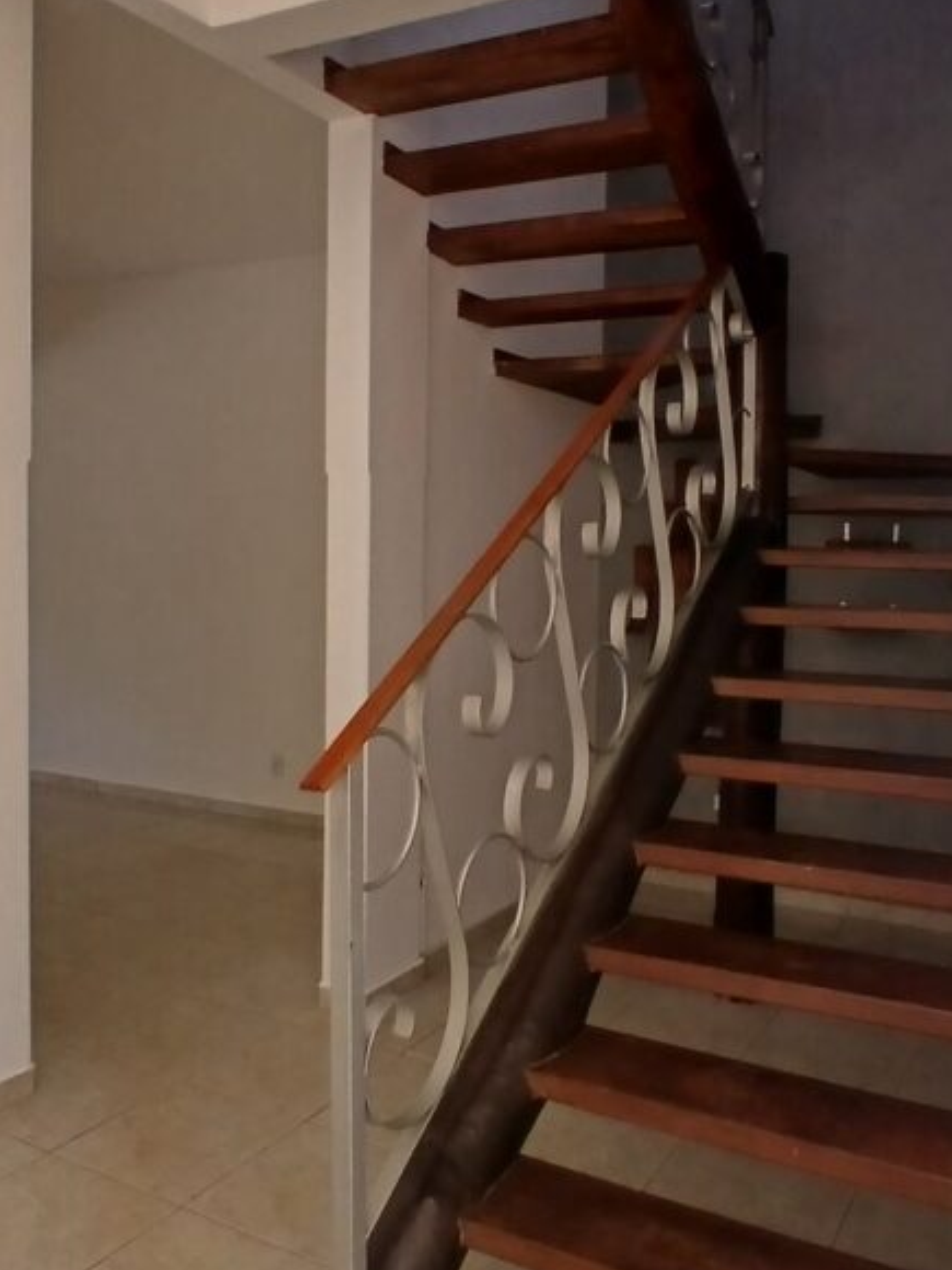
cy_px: 604
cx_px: 556
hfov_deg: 46.6
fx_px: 1100
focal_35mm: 30
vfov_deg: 59.9
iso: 50
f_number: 2.2
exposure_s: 1/139
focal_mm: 1.4
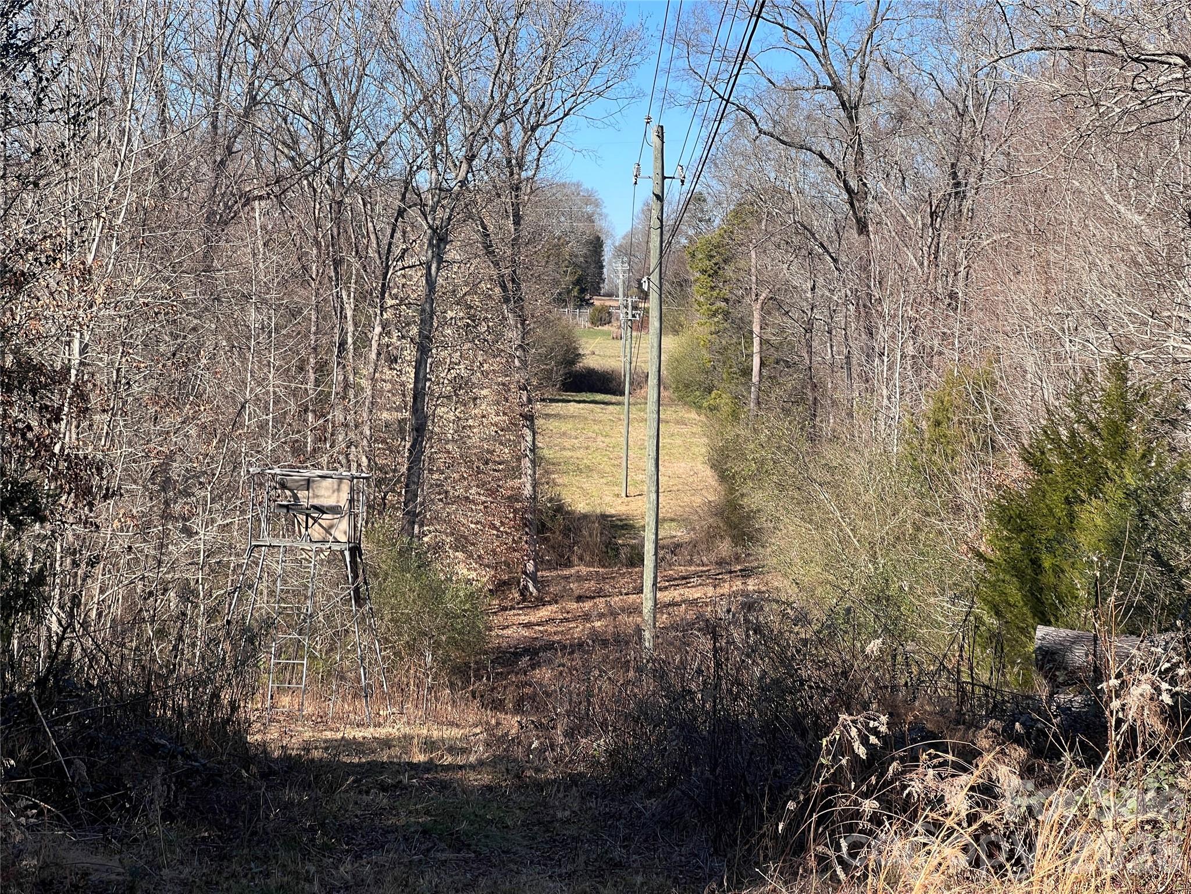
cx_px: 596
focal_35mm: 77
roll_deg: -1.5
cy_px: 447
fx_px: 2649
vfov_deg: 19.1
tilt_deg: -1.4
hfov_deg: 25.3
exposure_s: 1/208
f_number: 2.8
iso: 32
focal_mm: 9
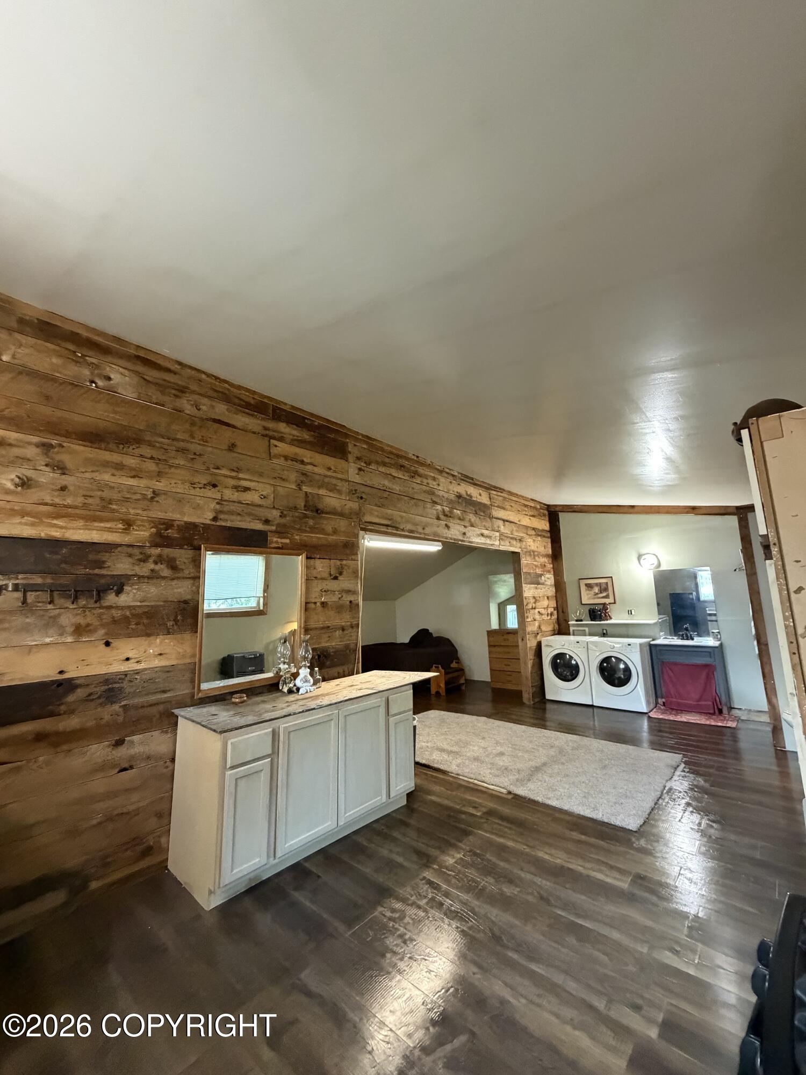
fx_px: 435
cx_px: 403
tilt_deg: +8.3
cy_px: 538
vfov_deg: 102.1
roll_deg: +2.2
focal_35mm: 14
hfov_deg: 85.7
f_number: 2.2
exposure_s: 1/60
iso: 800
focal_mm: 2.22
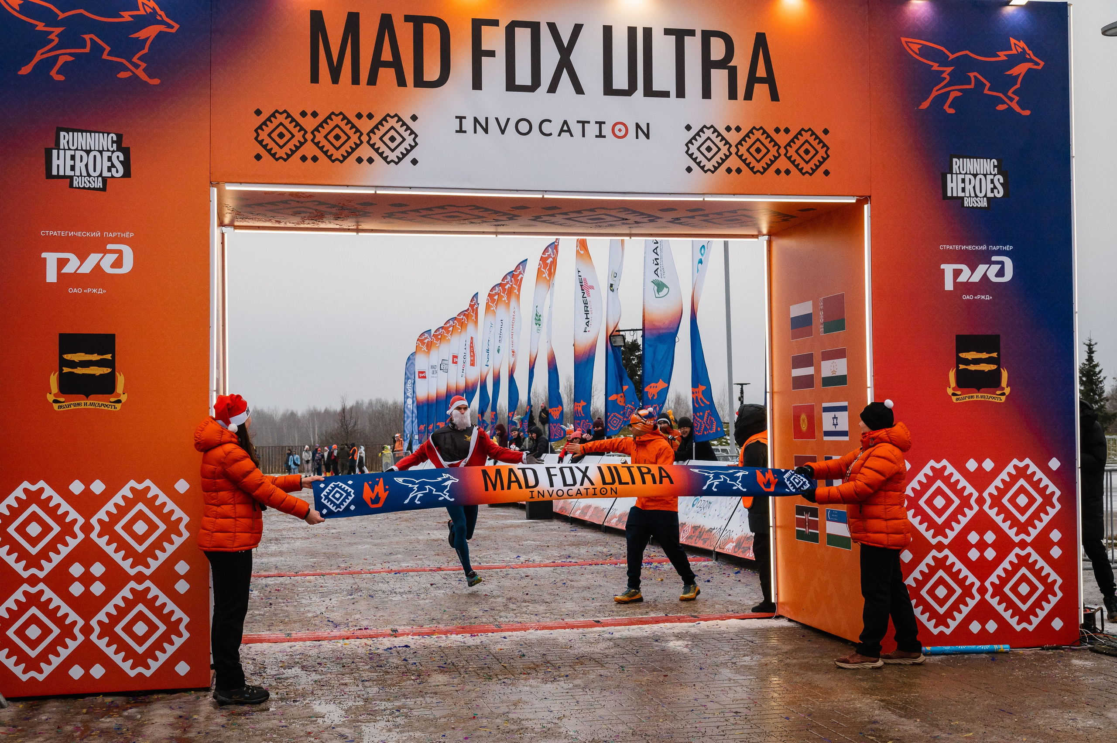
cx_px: 558
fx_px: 1364
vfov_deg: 30.5
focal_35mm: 44
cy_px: 372
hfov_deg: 44.5
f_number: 8
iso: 1600
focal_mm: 44
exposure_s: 1/1600
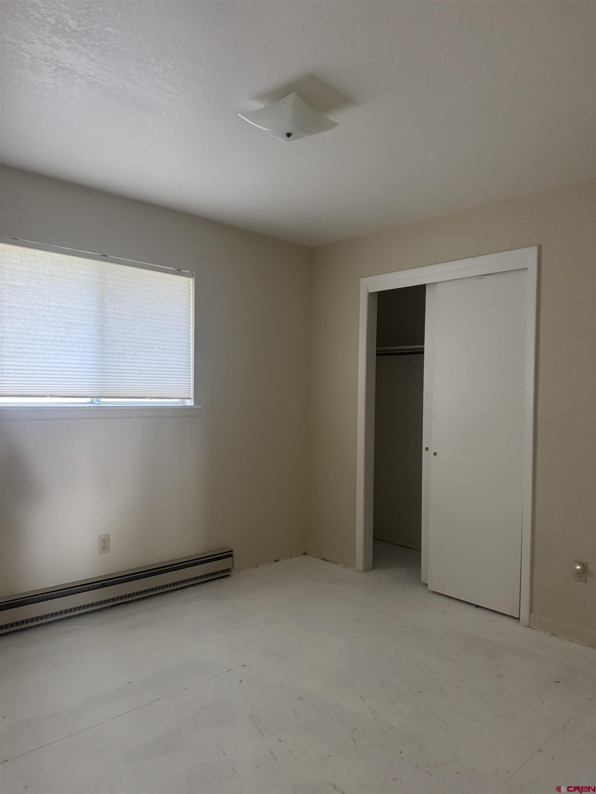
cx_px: 298
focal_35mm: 24
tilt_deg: -2.1
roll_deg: -1.9
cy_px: 397
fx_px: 551
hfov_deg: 56.8
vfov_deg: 71.6
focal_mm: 6.76
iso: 500
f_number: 1.78
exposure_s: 1/60
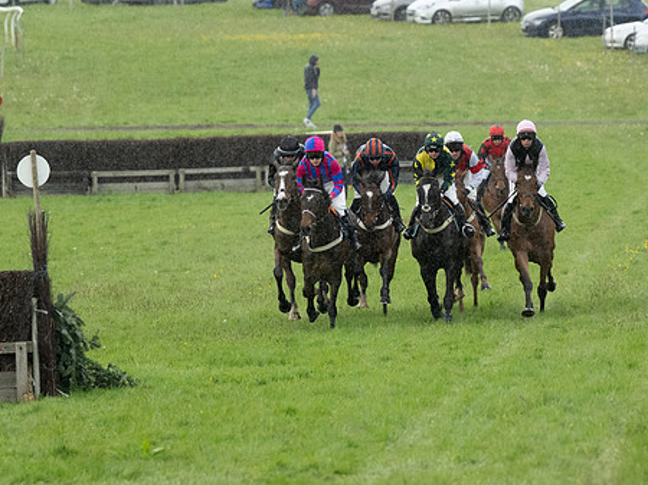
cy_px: 258
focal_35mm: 409
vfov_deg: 3.6
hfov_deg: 4.8
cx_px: 403
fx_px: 7652
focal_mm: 220
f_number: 4
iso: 2000
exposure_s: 1/1000
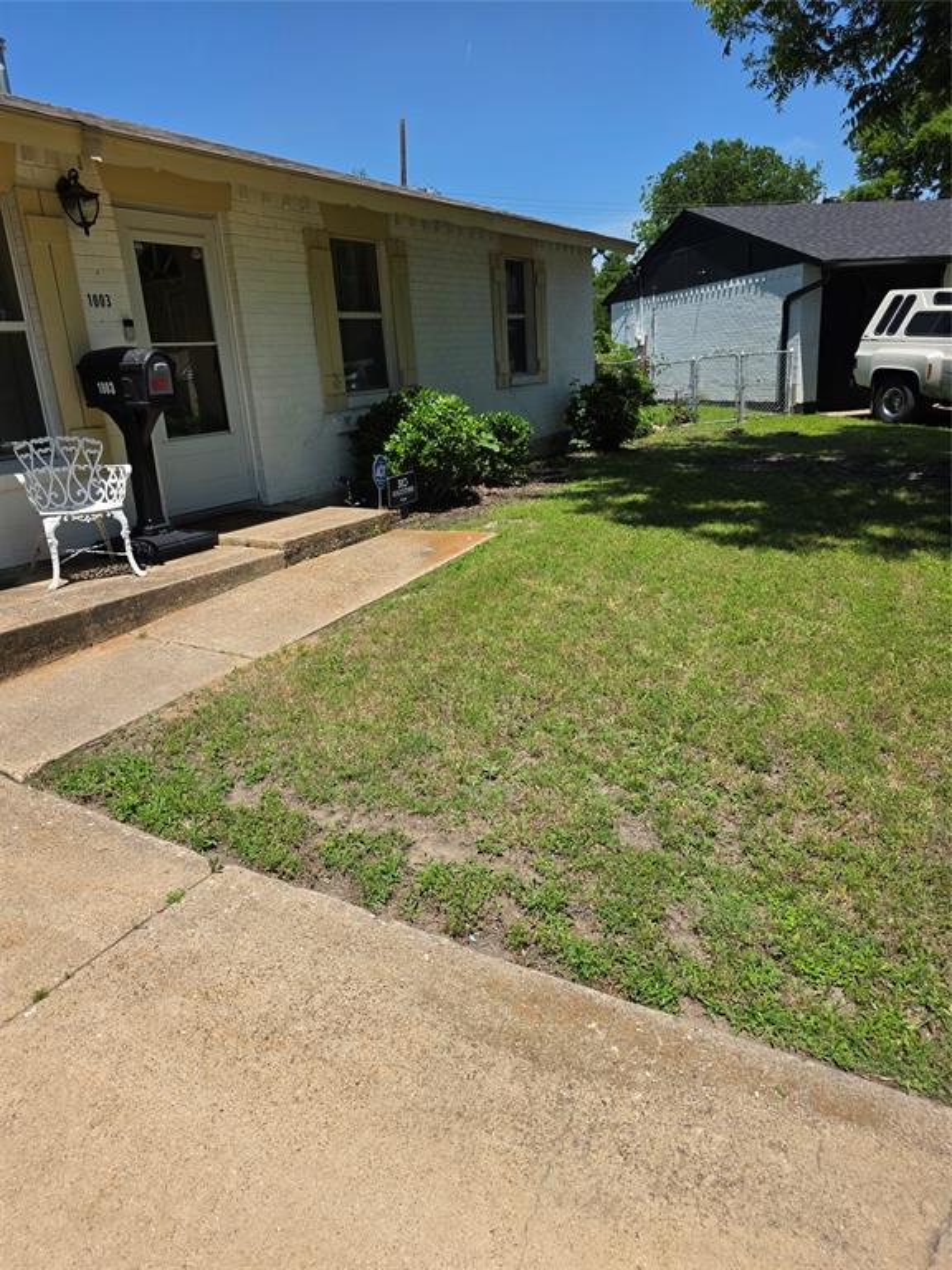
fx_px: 843
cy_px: 635
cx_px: 476
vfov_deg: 73.9
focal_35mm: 23
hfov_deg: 58.9
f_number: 1.7
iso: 80
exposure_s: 1/6574
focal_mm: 6.3
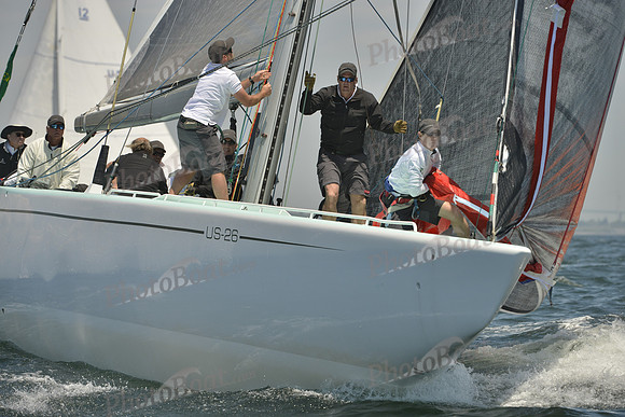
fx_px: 4862
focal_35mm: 280
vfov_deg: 4.9
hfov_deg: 7.4
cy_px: 208
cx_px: 312
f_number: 8
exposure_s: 1/1250
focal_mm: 280
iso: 280
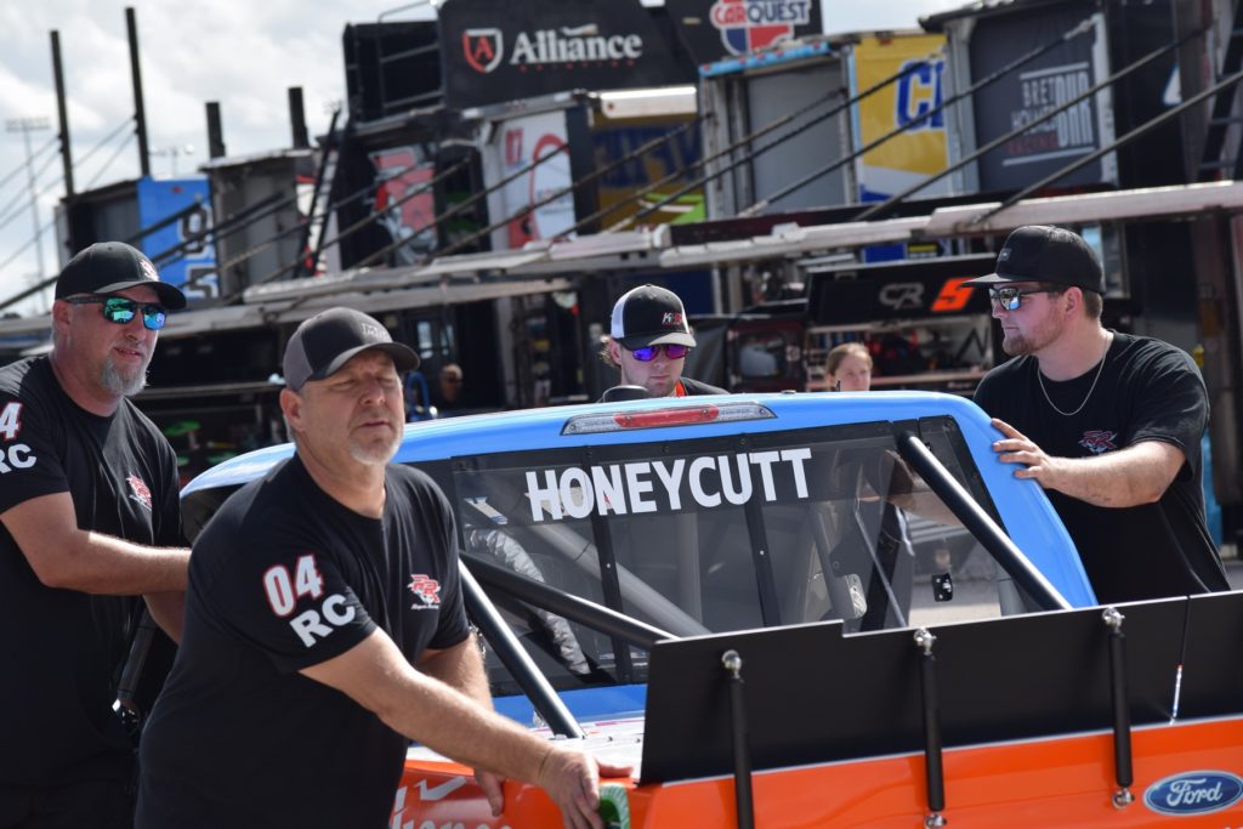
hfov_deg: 13.0
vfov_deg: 8.7
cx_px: 622
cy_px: 414
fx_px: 5439
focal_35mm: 158
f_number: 6.3
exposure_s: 1/640
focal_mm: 105
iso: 200
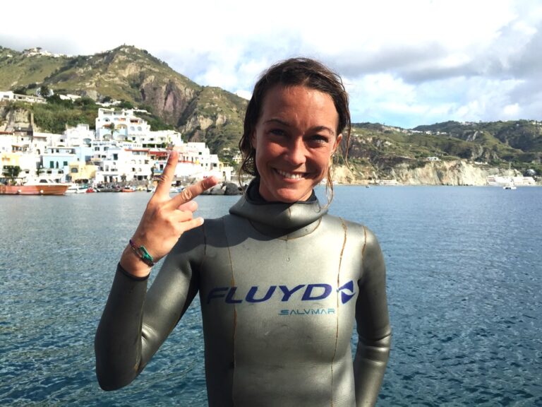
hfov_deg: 61.7
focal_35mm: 29
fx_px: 454
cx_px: 271
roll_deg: -1.2
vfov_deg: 48.2
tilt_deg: -3.7
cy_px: 204
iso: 32
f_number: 2.2
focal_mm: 4.15
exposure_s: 1/1582
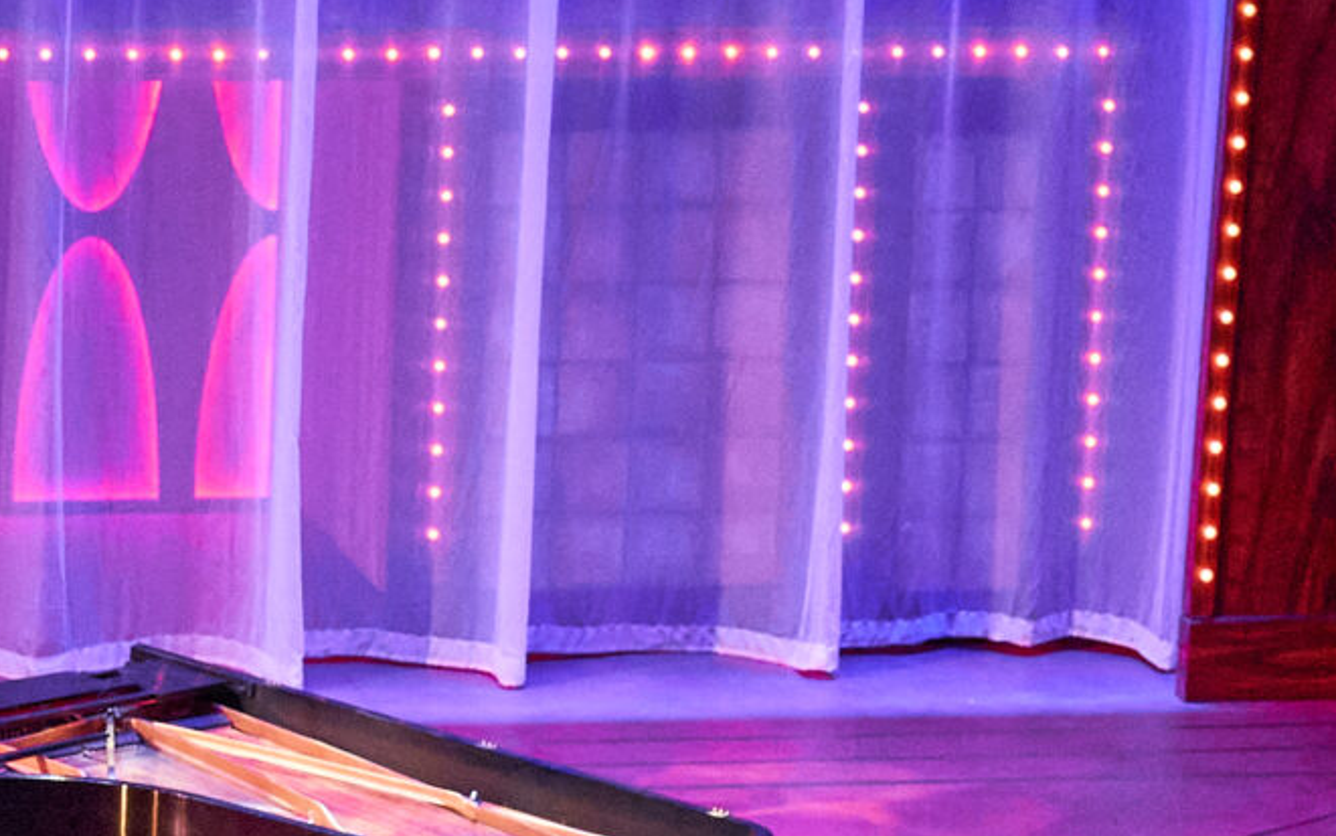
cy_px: 497
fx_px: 5900
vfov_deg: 8.1
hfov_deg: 12.8
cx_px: 0
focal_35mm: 162
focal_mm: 41
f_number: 6.3
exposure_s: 1/125
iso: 4000
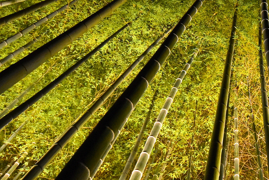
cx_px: 232
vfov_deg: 36.6
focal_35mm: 36
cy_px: 63
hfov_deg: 48.6
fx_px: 269
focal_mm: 10
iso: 2500
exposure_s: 1/20
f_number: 4.5
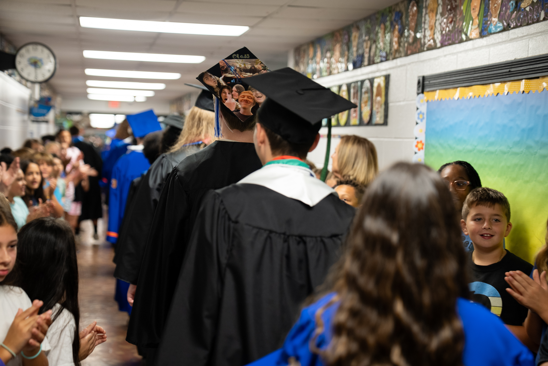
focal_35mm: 70
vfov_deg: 19.5
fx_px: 1066
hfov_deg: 28.8
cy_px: 183
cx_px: 274
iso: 640
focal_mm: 70
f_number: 2.8
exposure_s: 1/125
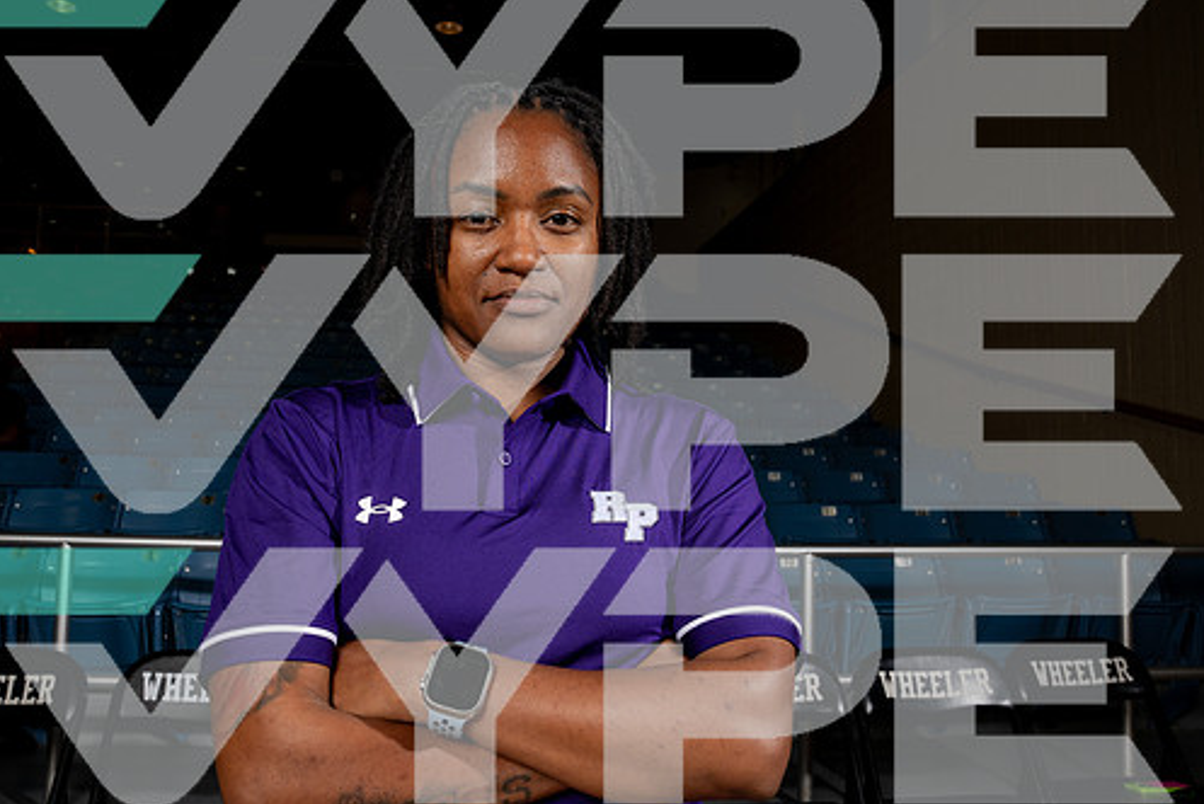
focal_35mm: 28
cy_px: 384
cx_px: 564
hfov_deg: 65.4
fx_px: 937
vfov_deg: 46.4
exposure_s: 1/125
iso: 250
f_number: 7.1
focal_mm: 24
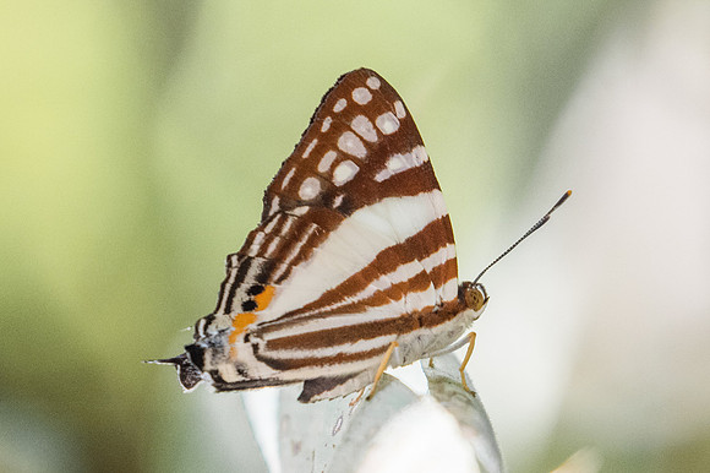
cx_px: 297
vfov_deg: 1.2
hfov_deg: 1.8
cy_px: 228
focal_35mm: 1166
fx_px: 22981
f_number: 7.1
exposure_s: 1/500
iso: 1000
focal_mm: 400
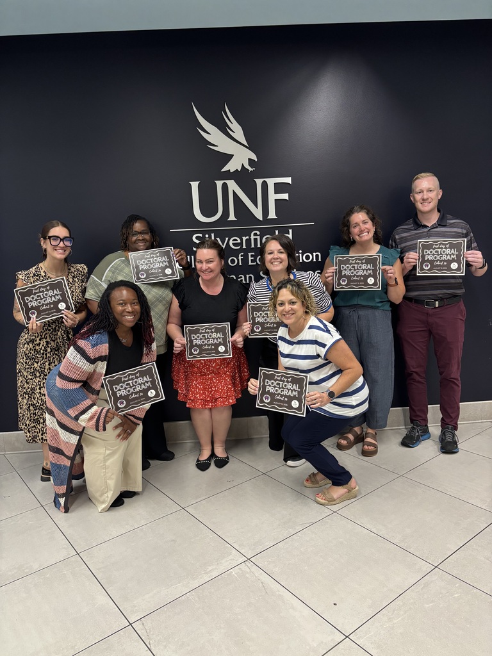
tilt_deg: -11.5
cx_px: 246
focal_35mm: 26
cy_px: 328
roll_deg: +0.6
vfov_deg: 67.3
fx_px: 493
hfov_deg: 53.1
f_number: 1.6
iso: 250
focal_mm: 5.96
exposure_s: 1/60
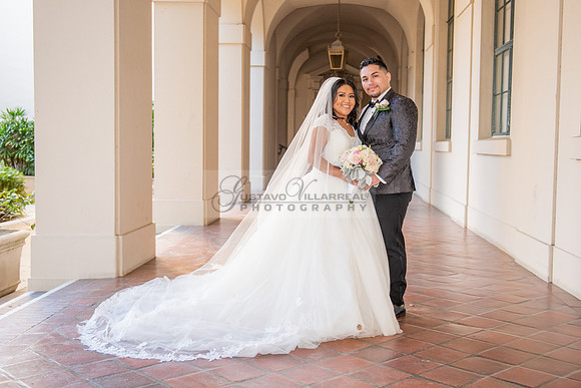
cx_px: 304
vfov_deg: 30.8
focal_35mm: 44
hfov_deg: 44.9
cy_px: 182
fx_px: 703
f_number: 2.8
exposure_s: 1/160
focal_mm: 35
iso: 800
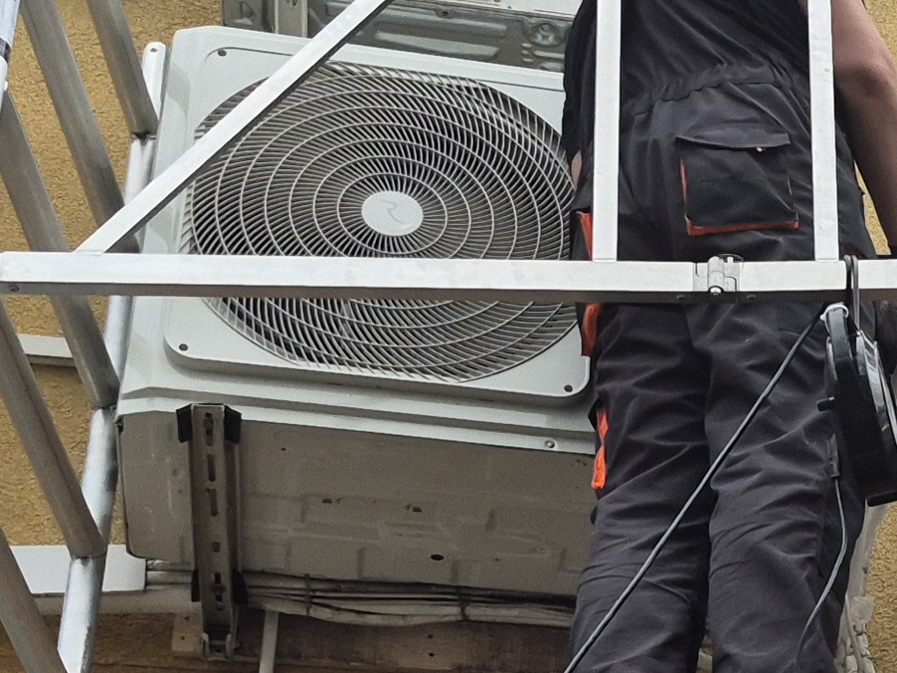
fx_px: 2642
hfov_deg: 18.3
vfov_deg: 14.1
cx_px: 1067
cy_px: 762
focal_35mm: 102
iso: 25
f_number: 1.8
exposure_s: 1/854
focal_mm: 5.4
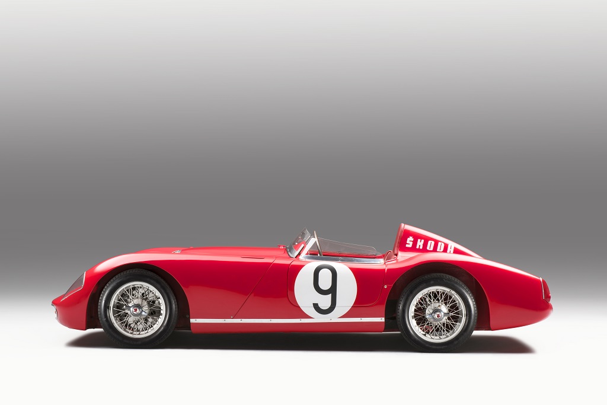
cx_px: 304
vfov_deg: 19.5
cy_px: 202
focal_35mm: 70
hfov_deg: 28.8
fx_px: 1180
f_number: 16
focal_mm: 70
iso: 100
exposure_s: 4
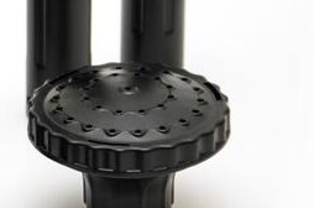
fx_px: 2741
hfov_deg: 6.5
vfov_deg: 4.3
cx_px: -152
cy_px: 85
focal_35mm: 315
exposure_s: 1/60
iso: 800
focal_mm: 52
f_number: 5
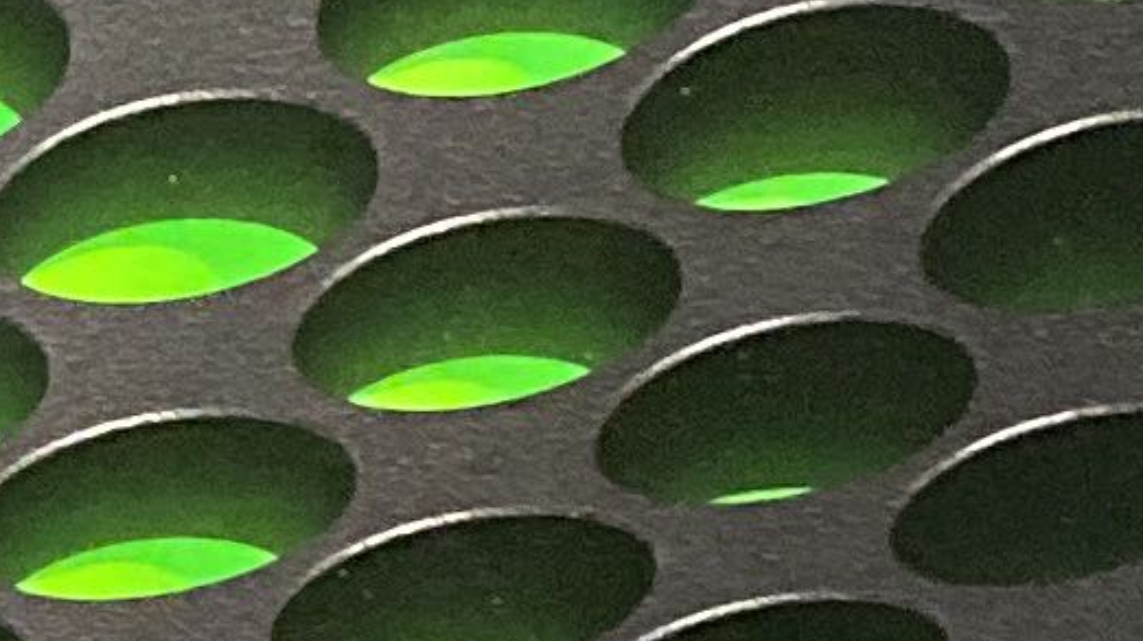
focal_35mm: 219
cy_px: 779
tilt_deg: -22.7
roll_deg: +0.0
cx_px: -1077
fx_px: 6634
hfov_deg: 9.3
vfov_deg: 5.5
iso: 640
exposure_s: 1/35
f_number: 1.8
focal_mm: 4.25
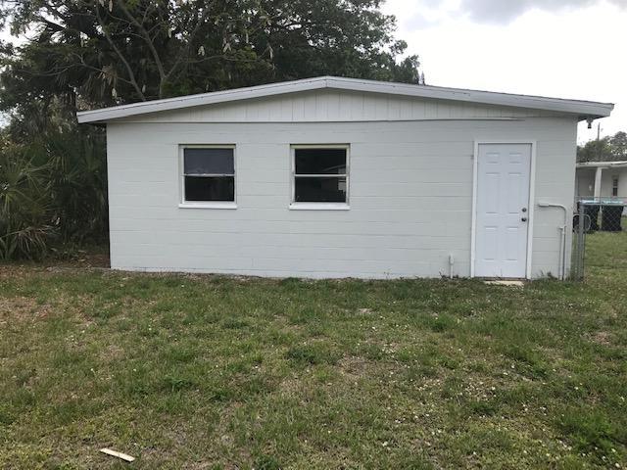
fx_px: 507
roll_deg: -0.1
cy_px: 235
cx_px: 314
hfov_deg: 63.4
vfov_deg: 49.7
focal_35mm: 28
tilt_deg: -5.2
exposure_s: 1/1451
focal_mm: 3.99
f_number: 1.8
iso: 20
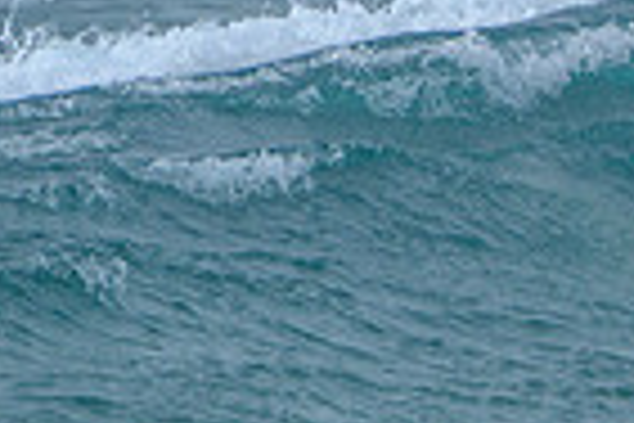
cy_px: 339
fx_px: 39921
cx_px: 1163
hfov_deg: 0.9
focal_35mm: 2267
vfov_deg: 0.6
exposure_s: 1/2000
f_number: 7.1
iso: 500
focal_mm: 400
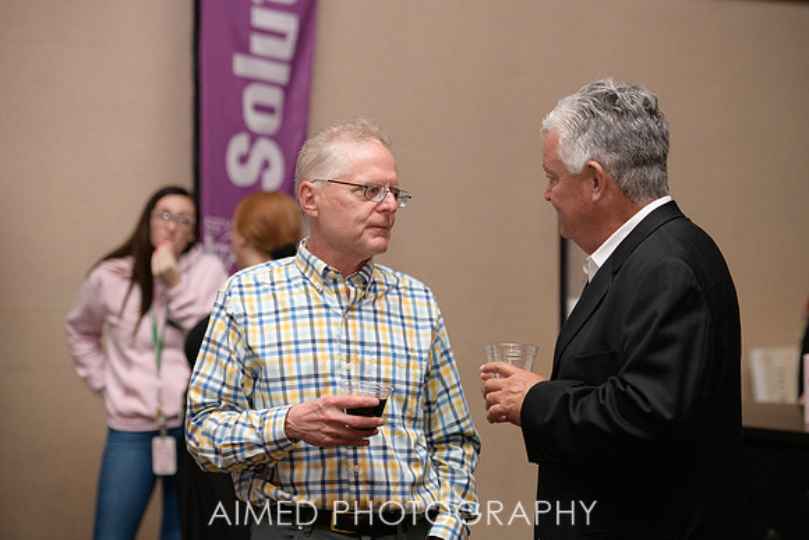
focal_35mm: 102
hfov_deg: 20.0
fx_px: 2293
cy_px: 270
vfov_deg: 13.4
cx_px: 404
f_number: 3.5
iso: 1250
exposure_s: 1/250
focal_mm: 102
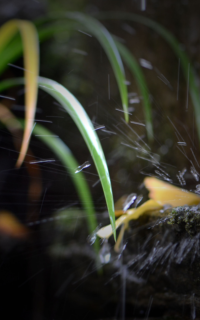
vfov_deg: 8.6
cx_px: 24
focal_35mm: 243
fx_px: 2116
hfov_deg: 5.4
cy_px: 160
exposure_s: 1/80
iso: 320
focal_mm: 105
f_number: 3
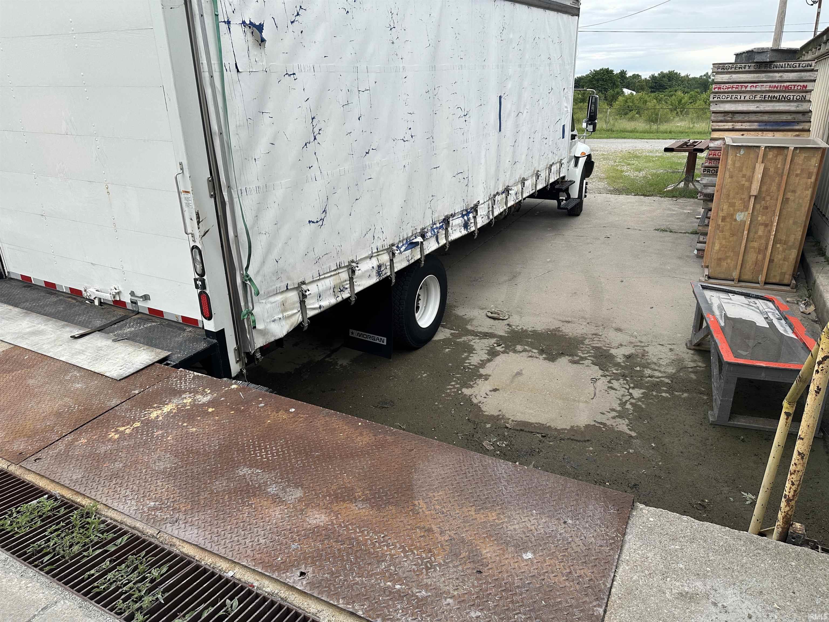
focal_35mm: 24
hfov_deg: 71.6
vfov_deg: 56.8
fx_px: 575
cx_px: 414
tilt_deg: -18.2
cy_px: 311
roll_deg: -0.5
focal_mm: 6.86
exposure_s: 1/2203
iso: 80
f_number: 1.78
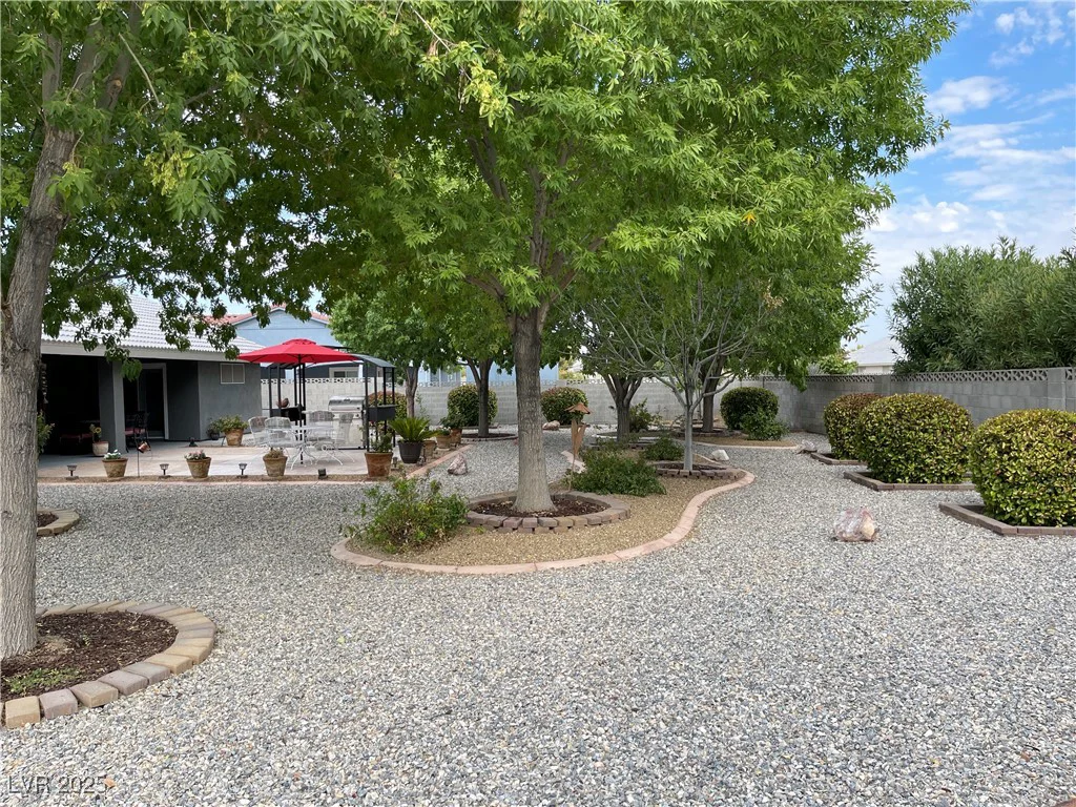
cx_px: 538
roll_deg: +0.9
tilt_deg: -2.3
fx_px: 777
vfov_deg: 54.9
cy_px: 404
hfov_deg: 69.4
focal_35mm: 25
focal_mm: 5.1
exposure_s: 1/807
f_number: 1.6
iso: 32
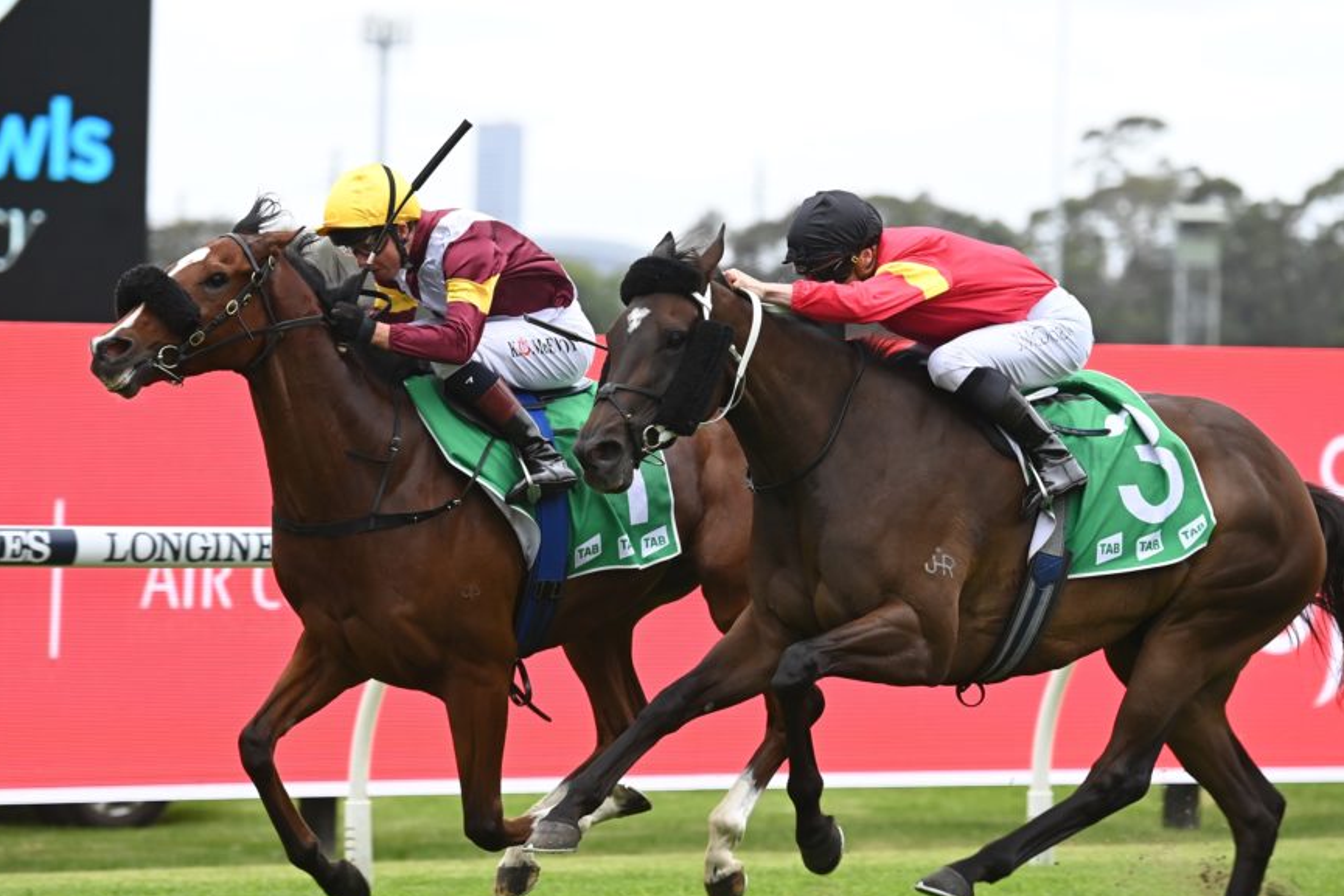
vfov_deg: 4.6
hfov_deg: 7.0
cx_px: 604
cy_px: 453
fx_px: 11052
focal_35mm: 296
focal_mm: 250
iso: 1600
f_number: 5.6
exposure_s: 1/1250
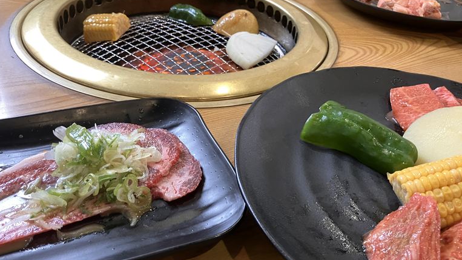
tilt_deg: -37.6
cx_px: 237
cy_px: 145
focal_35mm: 32
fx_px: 392
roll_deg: -6.4
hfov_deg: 61.0
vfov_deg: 36.6
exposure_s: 1/24
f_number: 1.8
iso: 640
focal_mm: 3.99
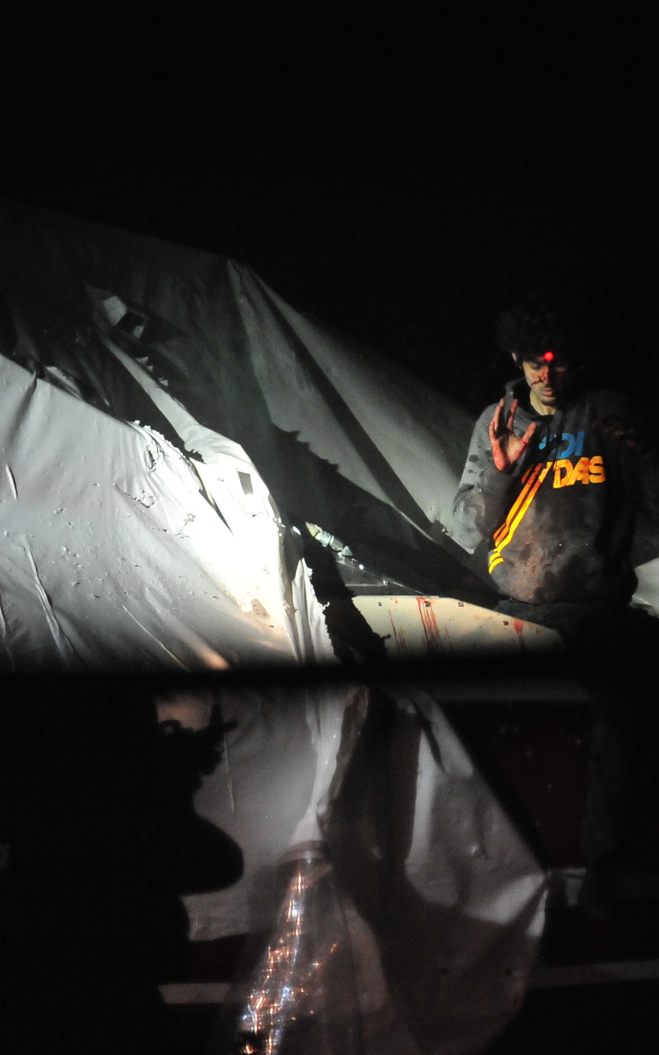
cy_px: 526
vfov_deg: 6.8
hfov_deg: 4.3
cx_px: 711
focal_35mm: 307
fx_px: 8822
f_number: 4
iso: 6400
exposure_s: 1/250
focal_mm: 200
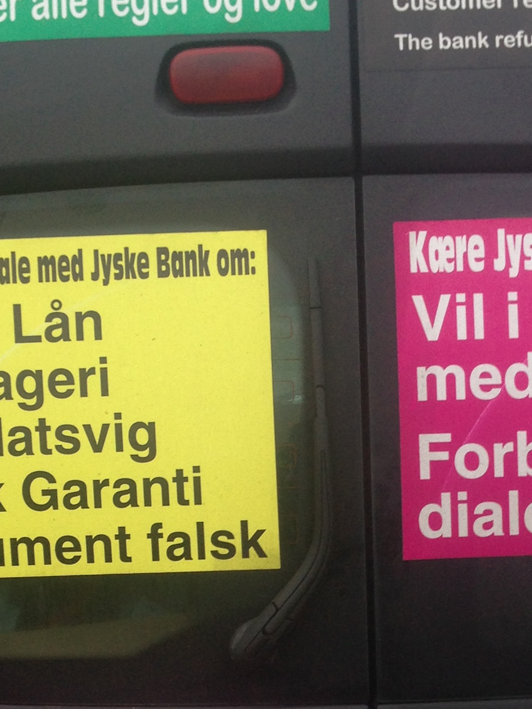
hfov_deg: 19.3
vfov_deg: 25.1
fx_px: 1557
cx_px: 341
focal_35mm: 76
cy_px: 600
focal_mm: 4.12
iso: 80
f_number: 2.4
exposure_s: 1/120
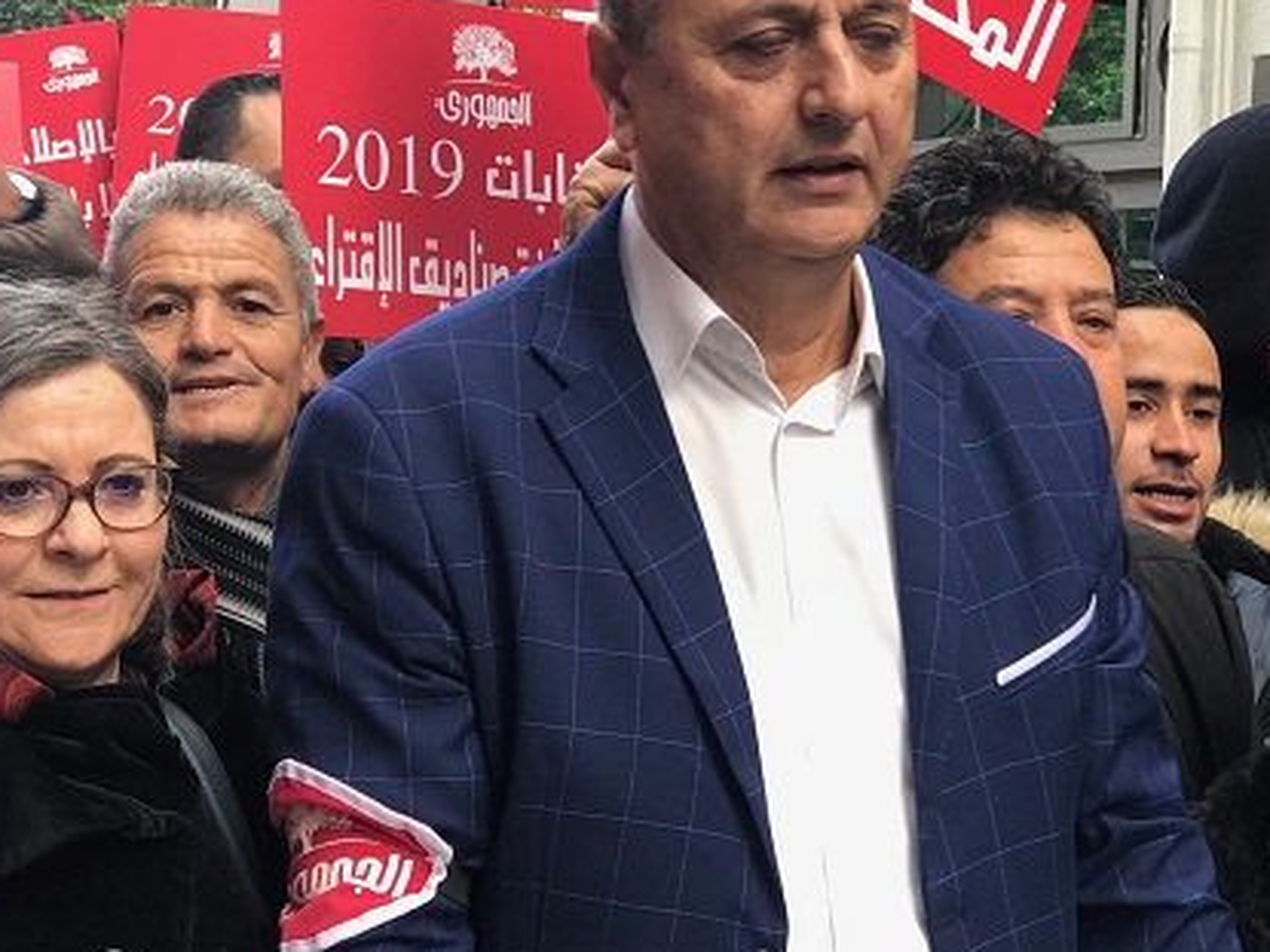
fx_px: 3778
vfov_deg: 14.4
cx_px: 713
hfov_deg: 19.1
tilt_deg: -2.1
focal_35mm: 103
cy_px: 505
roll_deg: -3.3
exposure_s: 1/50
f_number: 2.8
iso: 32
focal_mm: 6.6
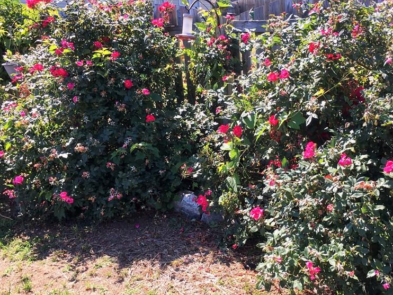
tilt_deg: -15.6
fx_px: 454
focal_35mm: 40
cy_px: 164
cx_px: 245
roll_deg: +2.4
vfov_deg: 35.9
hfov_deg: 46.4
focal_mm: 4.15
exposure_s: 1/452
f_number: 2.2
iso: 25
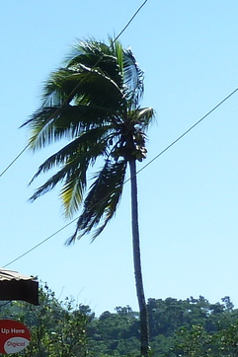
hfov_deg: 6.4
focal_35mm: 193
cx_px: -507
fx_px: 1916
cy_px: 341
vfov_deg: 10.6
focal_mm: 6.9
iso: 80
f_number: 4
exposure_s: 1/500
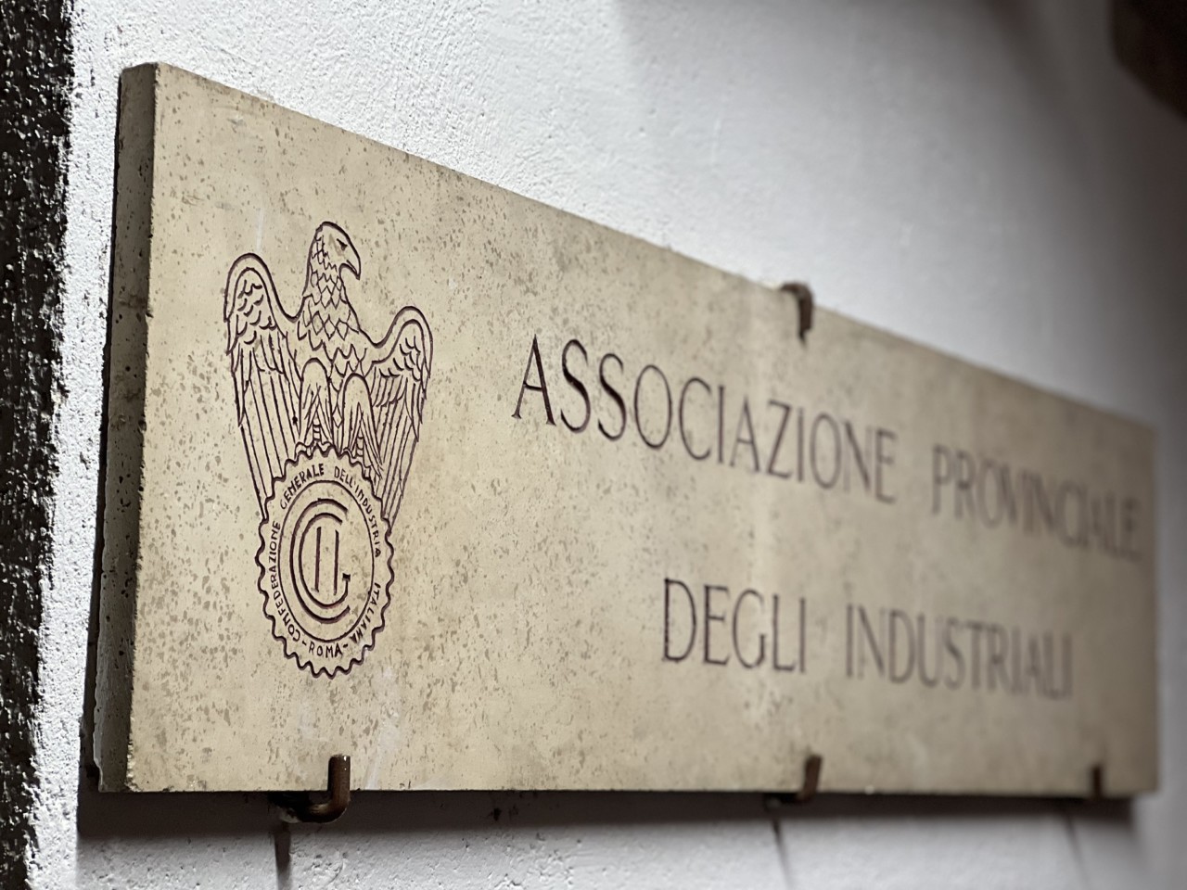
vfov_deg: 19.1
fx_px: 2640
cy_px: 445
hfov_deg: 25.3
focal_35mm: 77
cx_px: 594
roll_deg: -1.9
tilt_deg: +6.9
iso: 125
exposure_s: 1/33
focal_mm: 9
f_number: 2.8
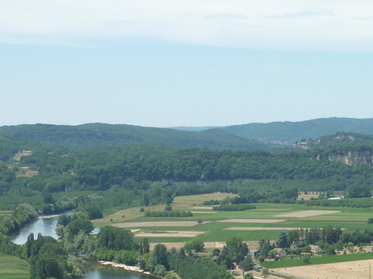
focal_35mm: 117
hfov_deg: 16.8
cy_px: 266
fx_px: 1260
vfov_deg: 12.5
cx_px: 261
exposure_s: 1/500
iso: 125
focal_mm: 7.3
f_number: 4.5
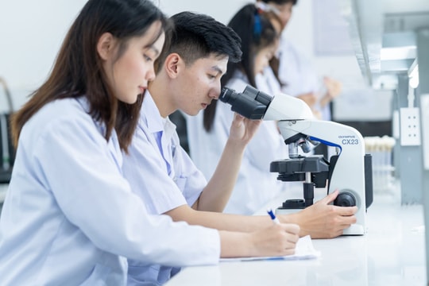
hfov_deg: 23.9
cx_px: 214
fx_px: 1013
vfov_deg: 16.1
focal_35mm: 85
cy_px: 143
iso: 800
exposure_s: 1/250
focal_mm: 85
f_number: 2.8
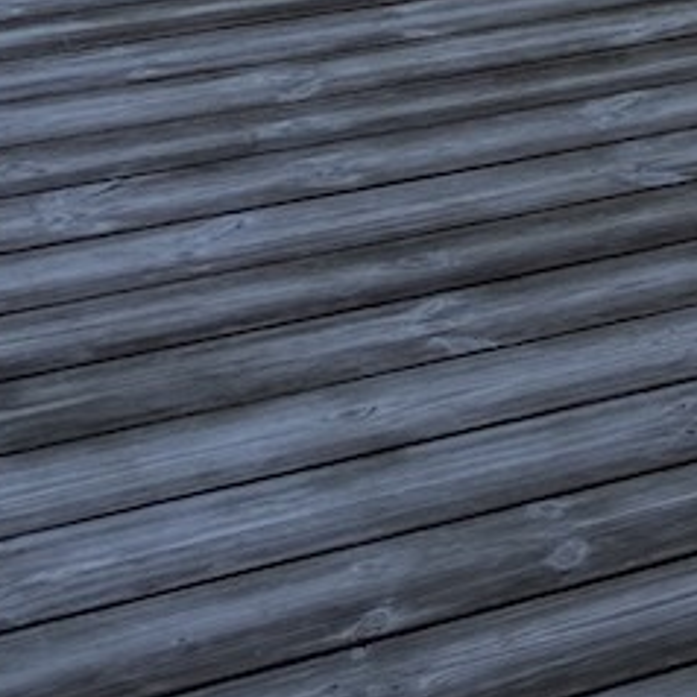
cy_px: -750
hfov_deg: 12.3
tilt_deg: -2.2
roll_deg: -0.5
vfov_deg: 12.2
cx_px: 1400
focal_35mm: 125
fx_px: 2848
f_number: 1.78
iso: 100
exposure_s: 1/1727
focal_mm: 6.76
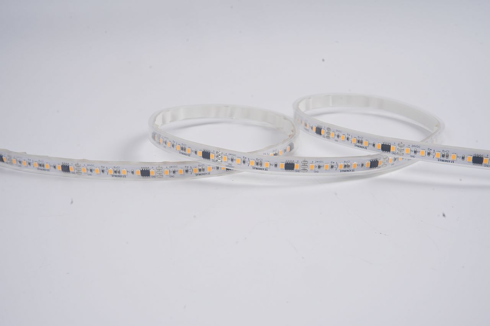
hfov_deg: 36.2
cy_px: 163
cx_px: 245
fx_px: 750
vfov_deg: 24.6
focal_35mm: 55
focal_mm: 55.1
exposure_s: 1/125
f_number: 16
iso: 100
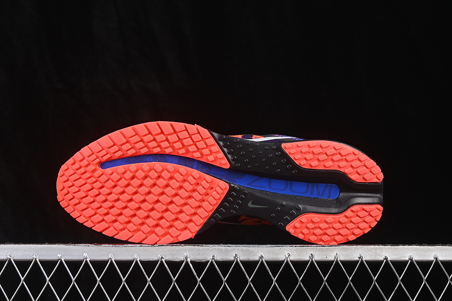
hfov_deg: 27.0
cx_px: 226
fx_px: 942
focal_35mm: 75
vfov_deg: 18.2
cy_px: 150
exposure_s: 1/60
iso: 160
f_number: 7.1
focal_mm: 50
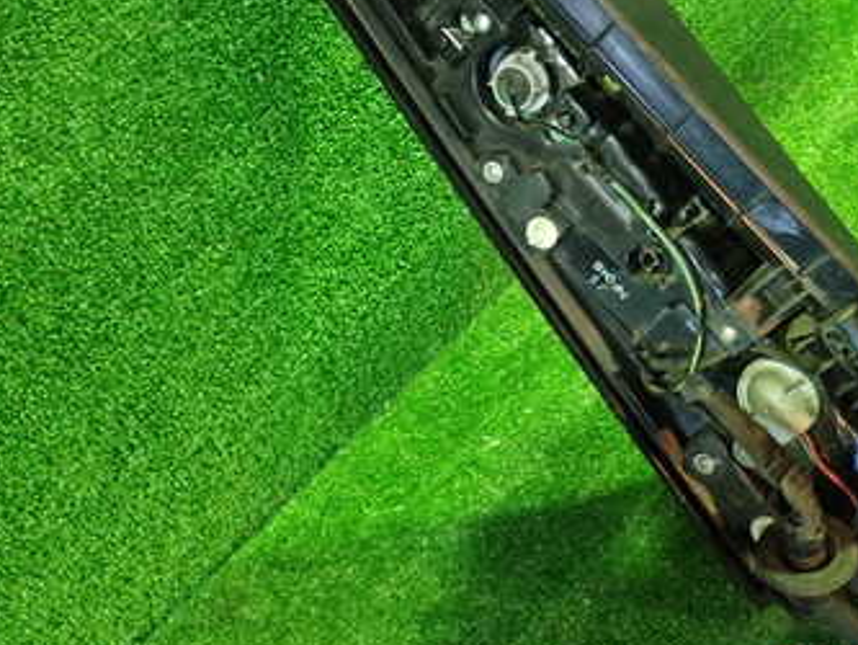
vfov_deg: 26.5
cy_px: 126
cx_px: 593
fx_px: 1339
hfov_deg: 35.1
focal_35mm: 54
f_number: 2.3
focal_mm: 5.4
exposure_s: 1/30
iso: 800
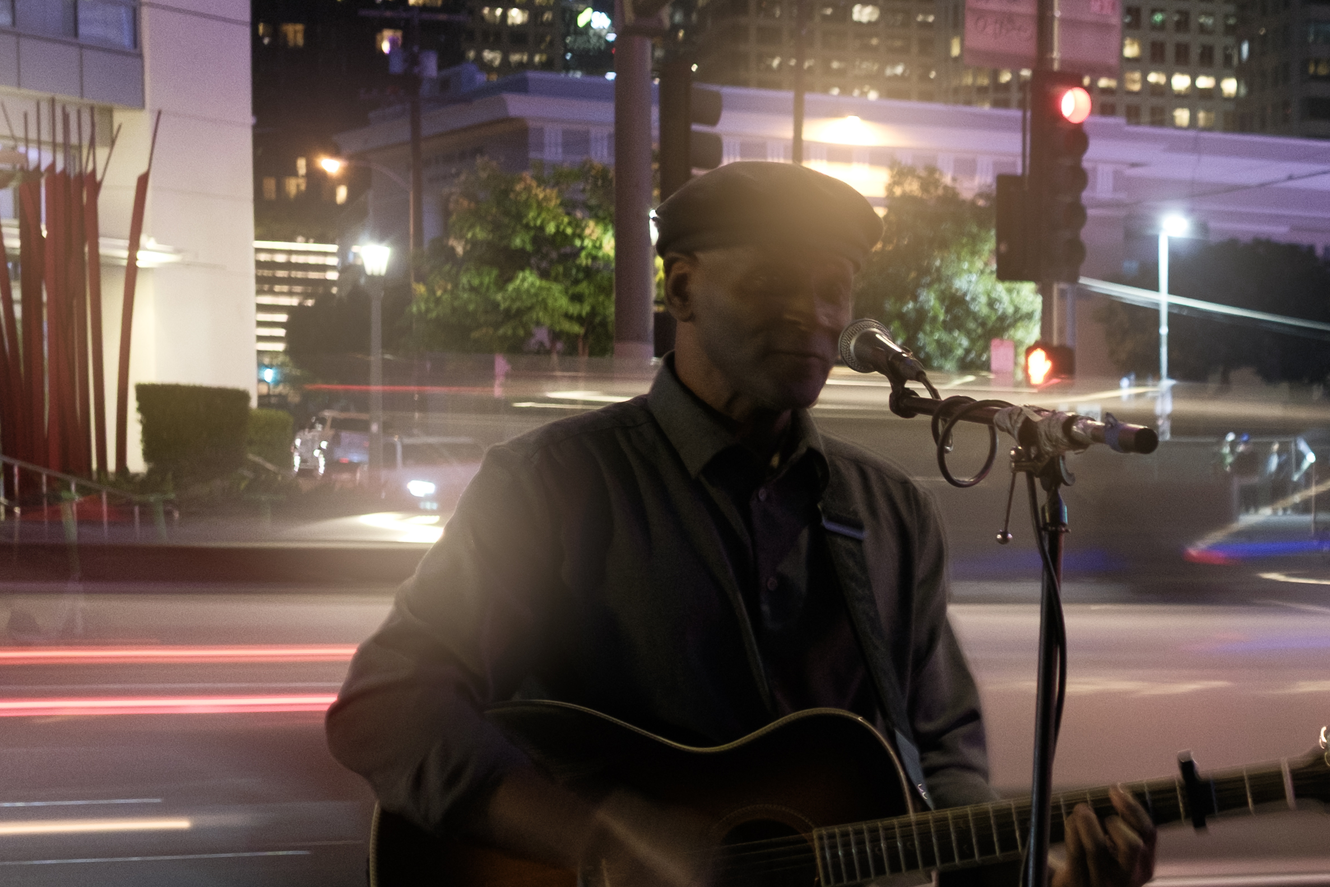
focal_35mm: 114
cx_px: 1998
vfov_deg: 11.9
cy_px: 927
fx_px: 4211
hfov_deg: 16.4
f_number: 2.8
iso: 500
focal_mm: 23
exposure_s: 1/5
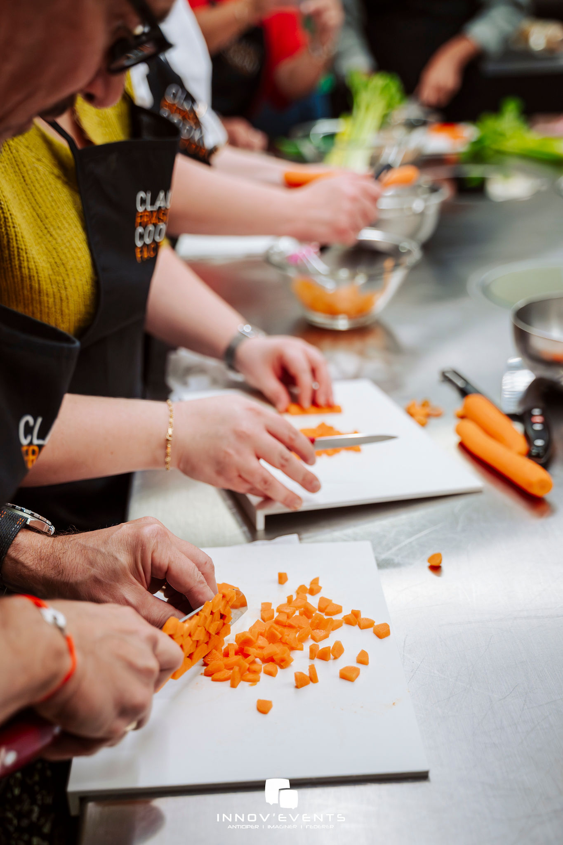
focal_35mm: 47
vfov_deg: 41.9
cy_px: 422
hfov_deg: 28.6
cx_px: 282
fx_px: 1103
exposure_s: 1/500
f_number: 2.8
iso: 5000
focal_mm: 47
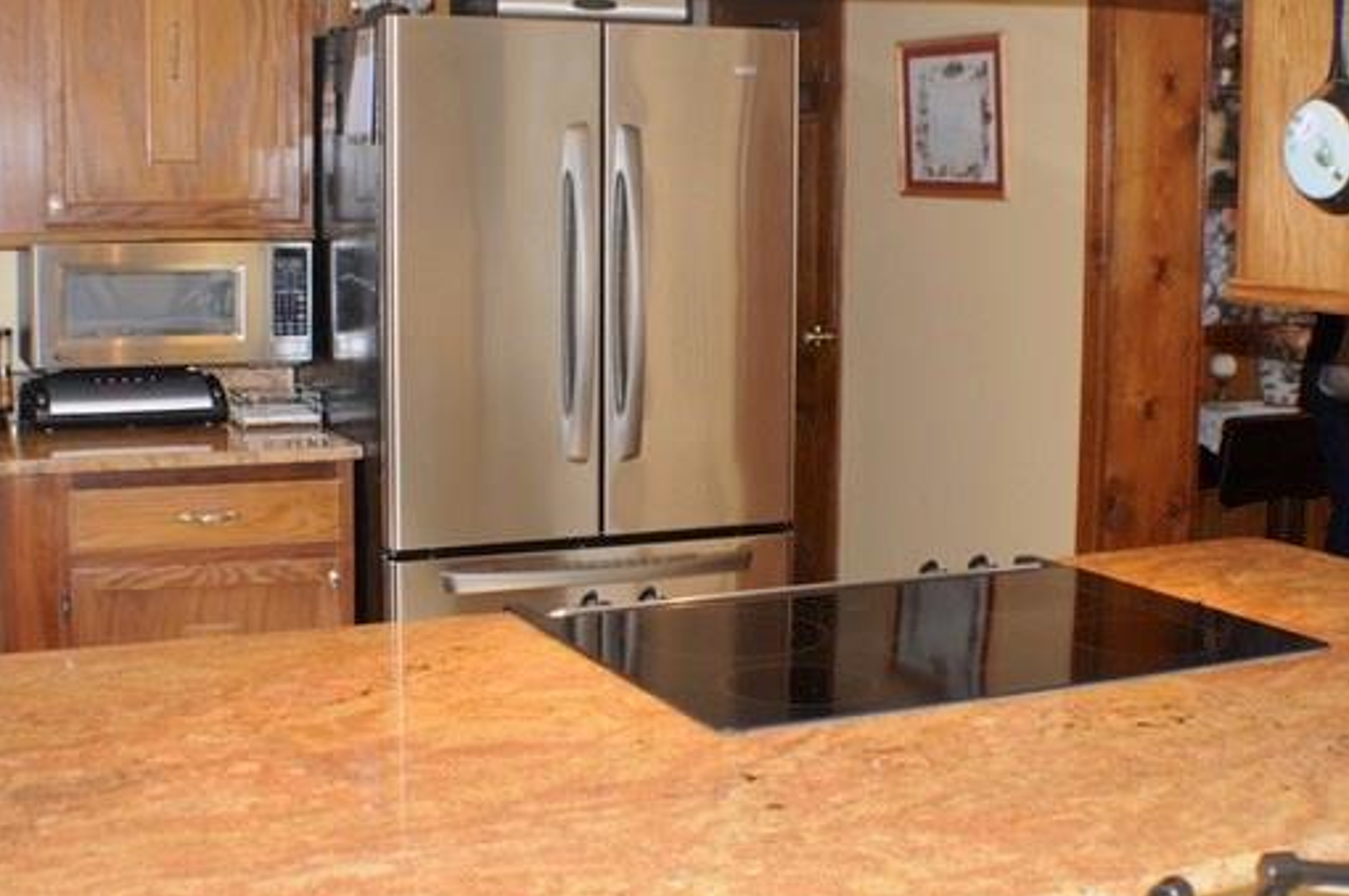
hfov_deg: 31.4
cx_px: 630
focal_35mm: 64
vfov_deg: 21.2
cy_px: 390
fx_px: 2396
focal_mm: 34
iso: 360
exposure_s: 1/60
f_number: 4
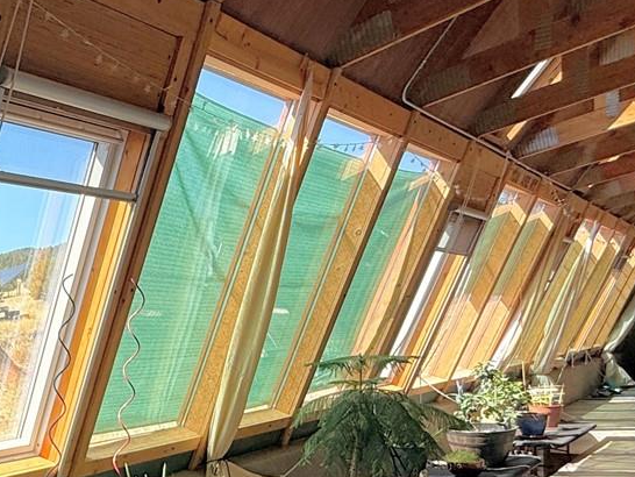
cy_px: 404
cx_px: -36
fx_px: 752
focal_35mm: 41
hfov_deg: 39.0
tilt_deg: -3.4
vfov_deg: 33.8
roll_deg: +2.9
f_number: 2.2
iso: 50
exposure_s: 1/475
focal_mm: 2.22
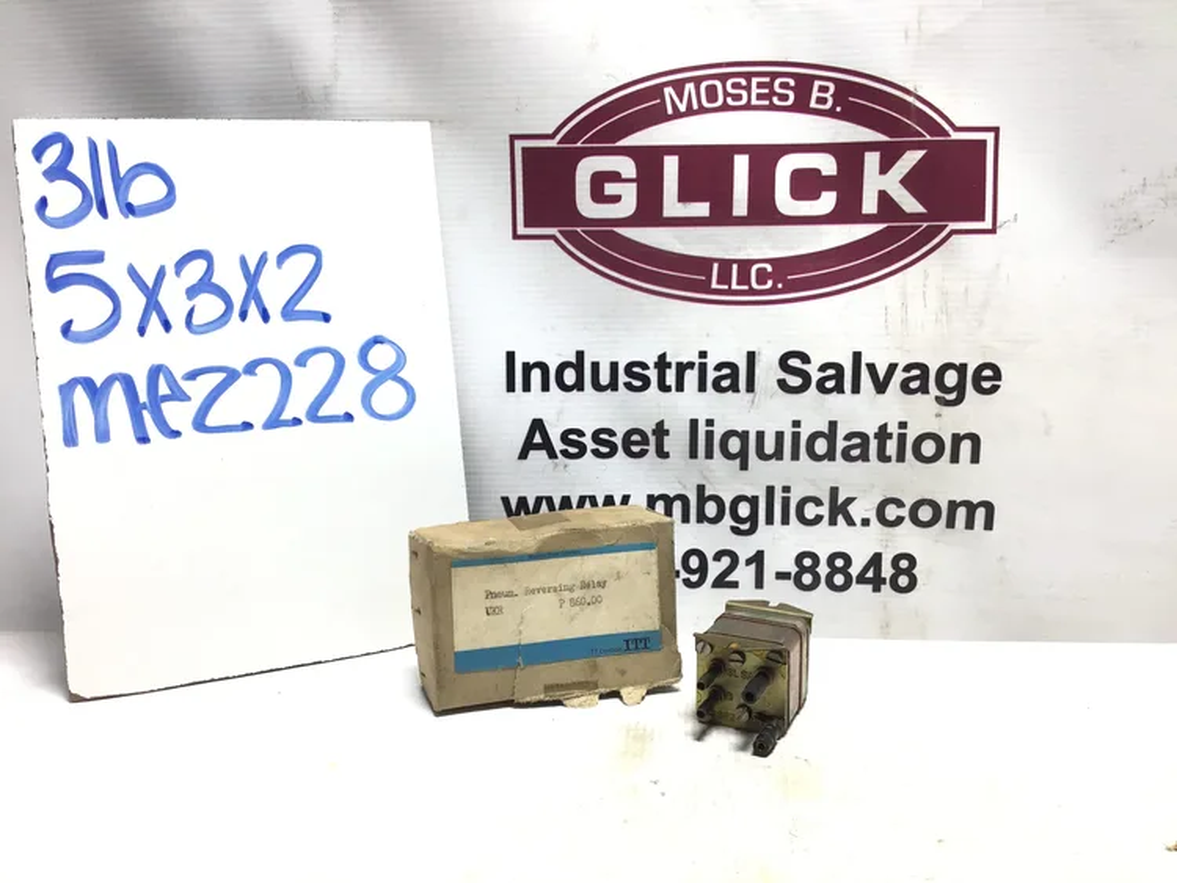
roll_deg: -0.7
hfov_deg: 58.3
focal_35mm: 31
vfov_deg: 45.5
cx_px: 588
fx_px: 1054
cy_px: 442
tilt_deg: -11.3
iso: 40
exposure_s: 1/120
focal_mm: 3.3
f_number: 2.4
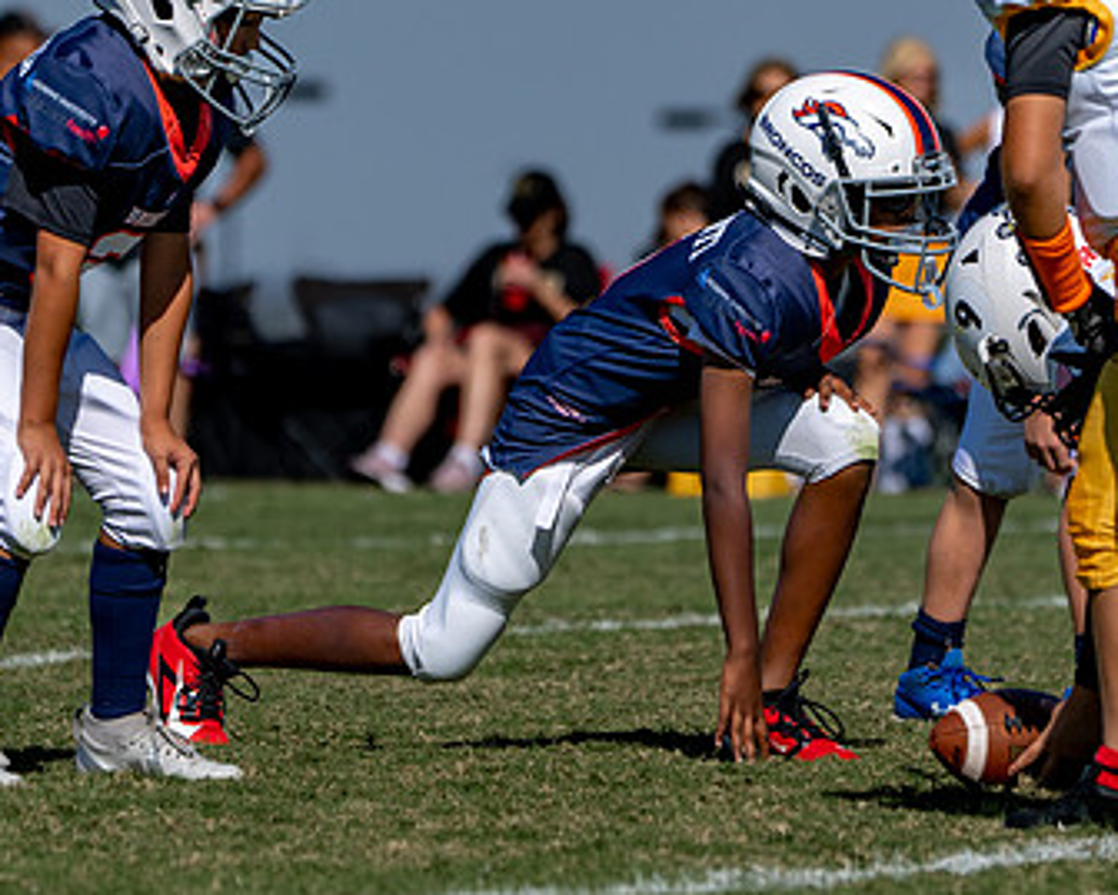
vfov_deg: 3.2
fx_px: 16119
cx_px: 540
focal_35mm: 487
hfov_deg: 4.0
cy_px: 272
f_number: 5.6
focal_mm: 247
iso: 125
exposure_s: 1/1600
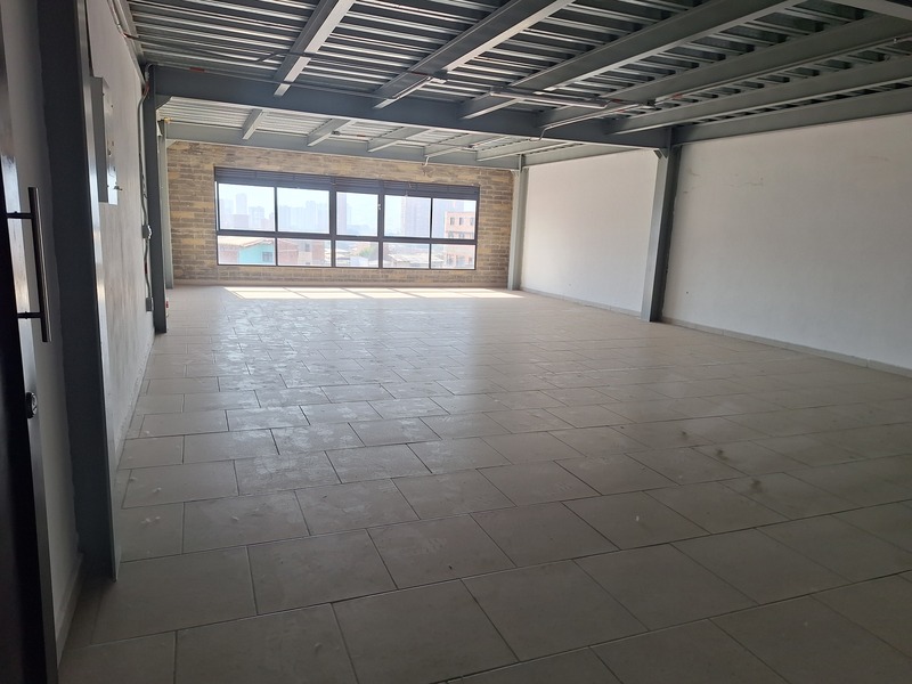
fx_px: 606
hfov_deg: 73.9
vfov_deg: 58.9
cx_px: 456
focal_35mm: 23
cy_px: 342
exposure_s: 1/319
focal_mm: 5.54
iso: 40
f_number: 1.8
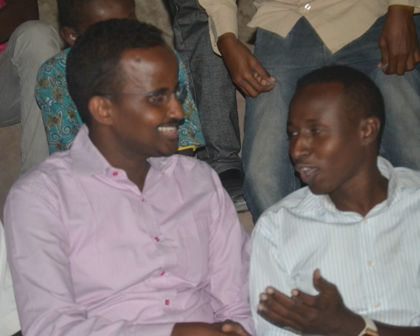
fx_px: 1653
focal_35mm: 133
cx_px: 182
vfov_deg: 11.6
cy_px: 169
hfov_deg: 14.5
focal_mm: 78
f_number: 4.5
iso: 3200
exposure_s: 1/60
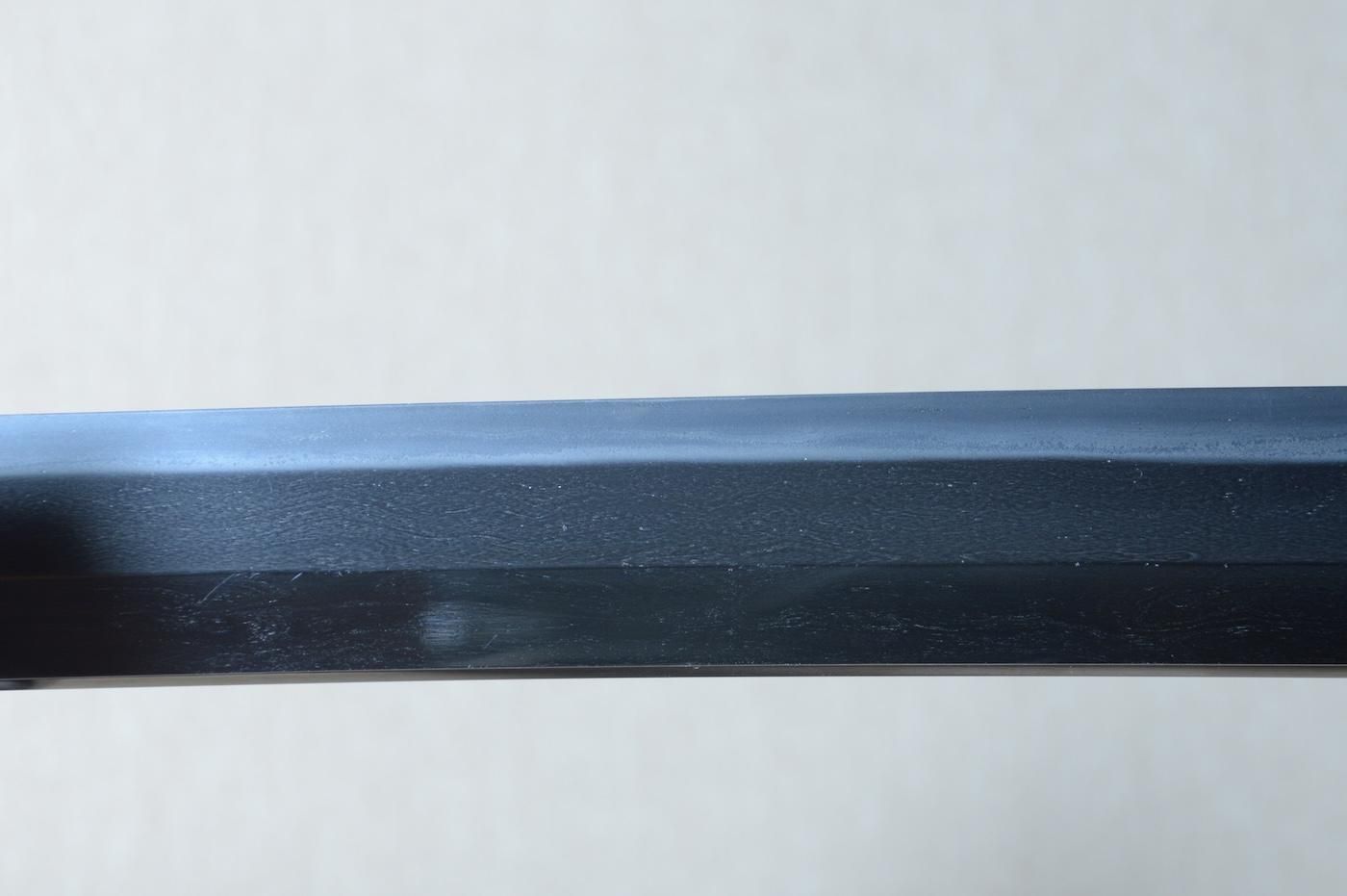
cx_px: 674
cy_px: 448
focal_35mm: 135
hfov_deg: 15.2
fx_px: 5047
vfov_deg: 10.1
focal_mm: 90
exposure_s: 1/1.6
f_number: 11
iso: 400
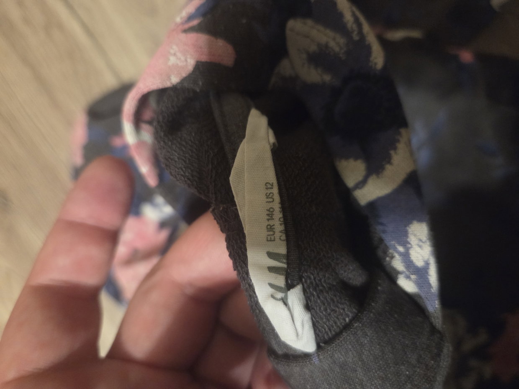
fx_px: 345
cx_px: 260
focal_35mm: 23
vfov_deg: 58.9
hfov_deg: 73.9
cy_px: 194
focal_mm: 5.4
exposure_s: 1/33.3
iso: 1600
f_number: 1.8
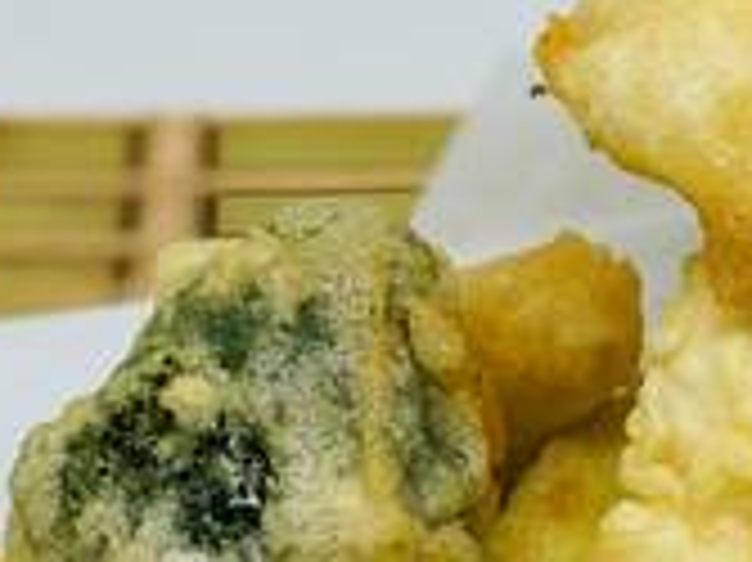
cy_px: 333
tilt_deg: -30.6
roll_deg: -1.3
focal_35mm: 183
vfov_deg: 8.1
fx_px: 3973
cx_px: 1045
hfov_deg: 10.5
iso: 40
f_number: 2
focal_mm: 6
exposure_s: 1/121
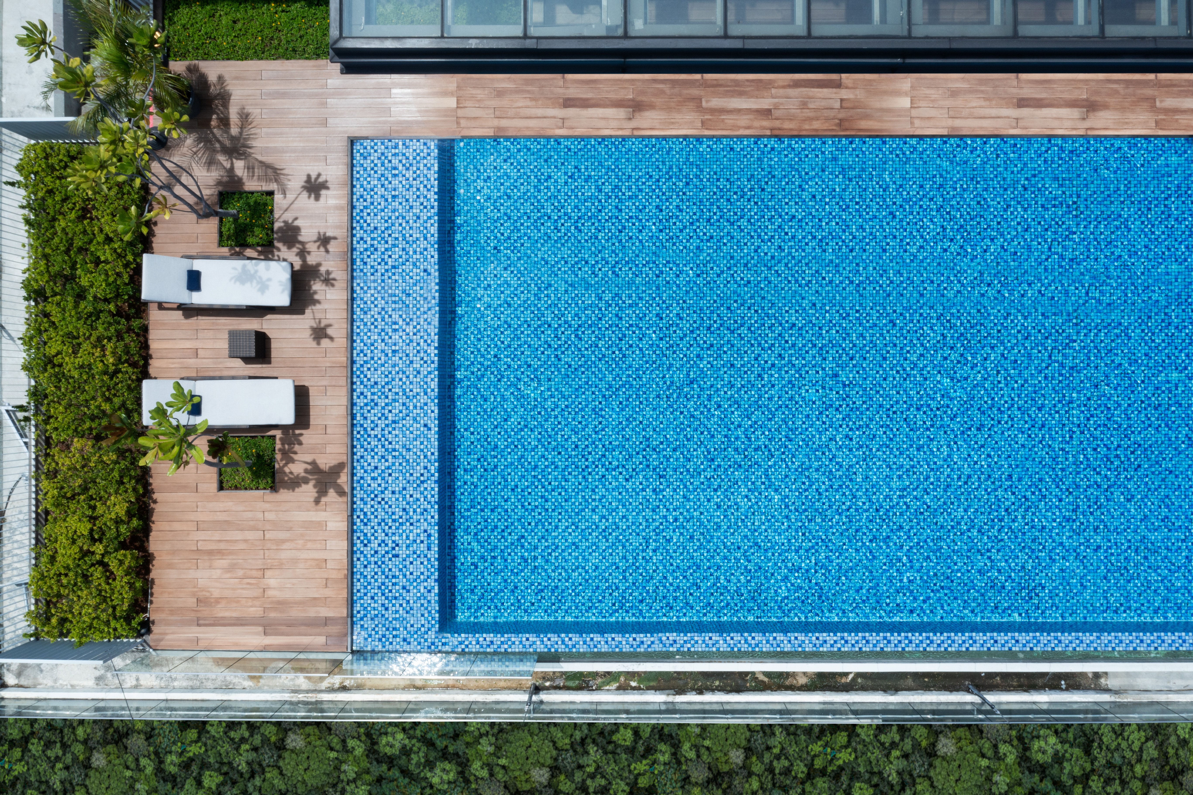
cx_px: 596
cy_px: 398
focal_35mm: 28
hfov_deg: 65.5
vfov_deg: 46.4
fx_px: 928
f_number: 11
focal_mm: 10.26
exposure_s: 1/120
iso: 100
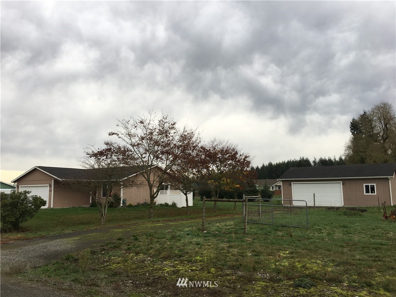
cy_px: 148
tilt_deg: +8.8
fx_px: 332
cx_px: 198
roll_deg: -0.1
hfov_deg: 61.7
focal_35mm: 29
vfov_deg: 48.2
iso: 25
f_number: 2.2
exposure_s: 1/250
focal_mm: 4.15
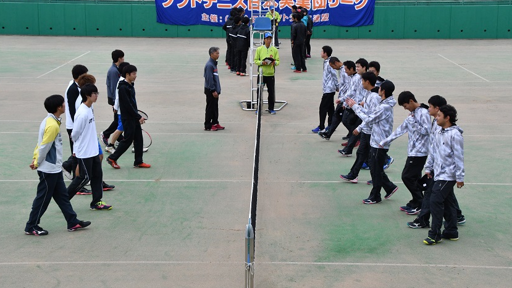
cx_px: 261
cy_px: 108
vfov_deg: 16.7
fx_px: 977
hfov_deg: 29.4
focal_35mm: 72
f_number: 11
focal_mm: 38
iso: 800
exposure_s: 1/500
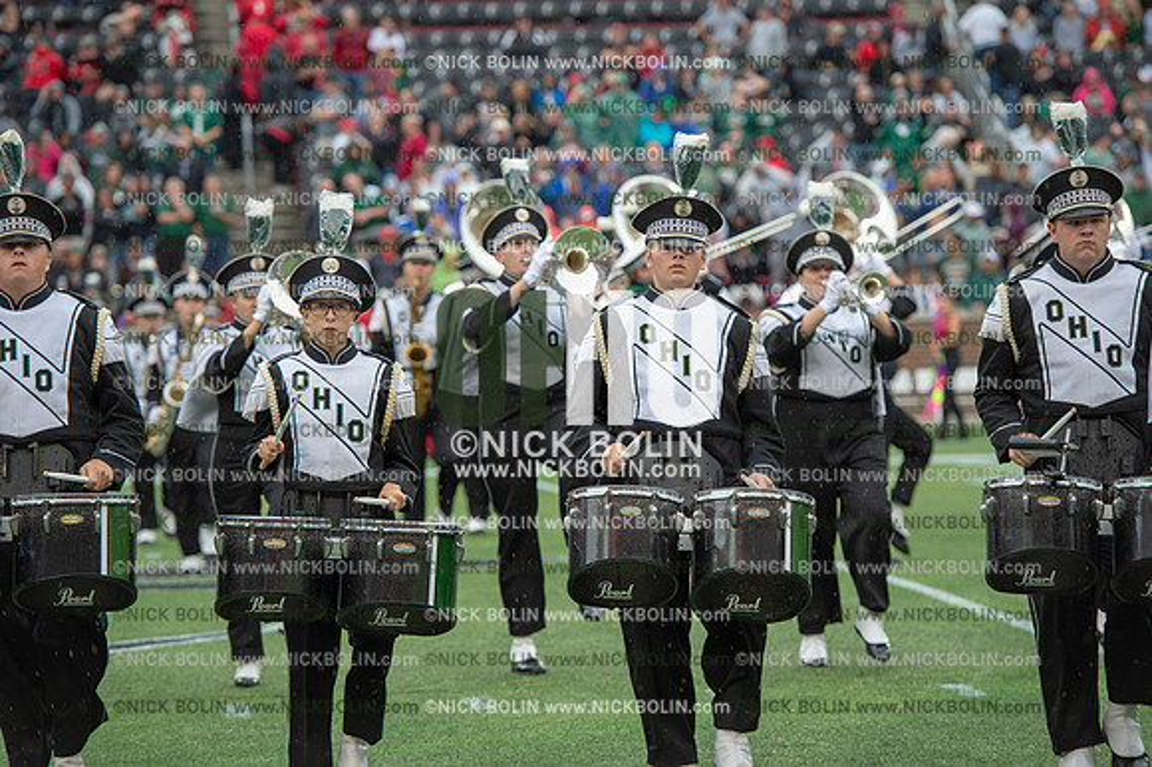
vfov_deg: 8.3
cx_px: 576
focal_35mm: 165
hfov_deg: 12.5
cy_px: 384
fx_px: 5277
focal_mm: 165
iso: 400
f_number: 4
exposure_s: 1/500
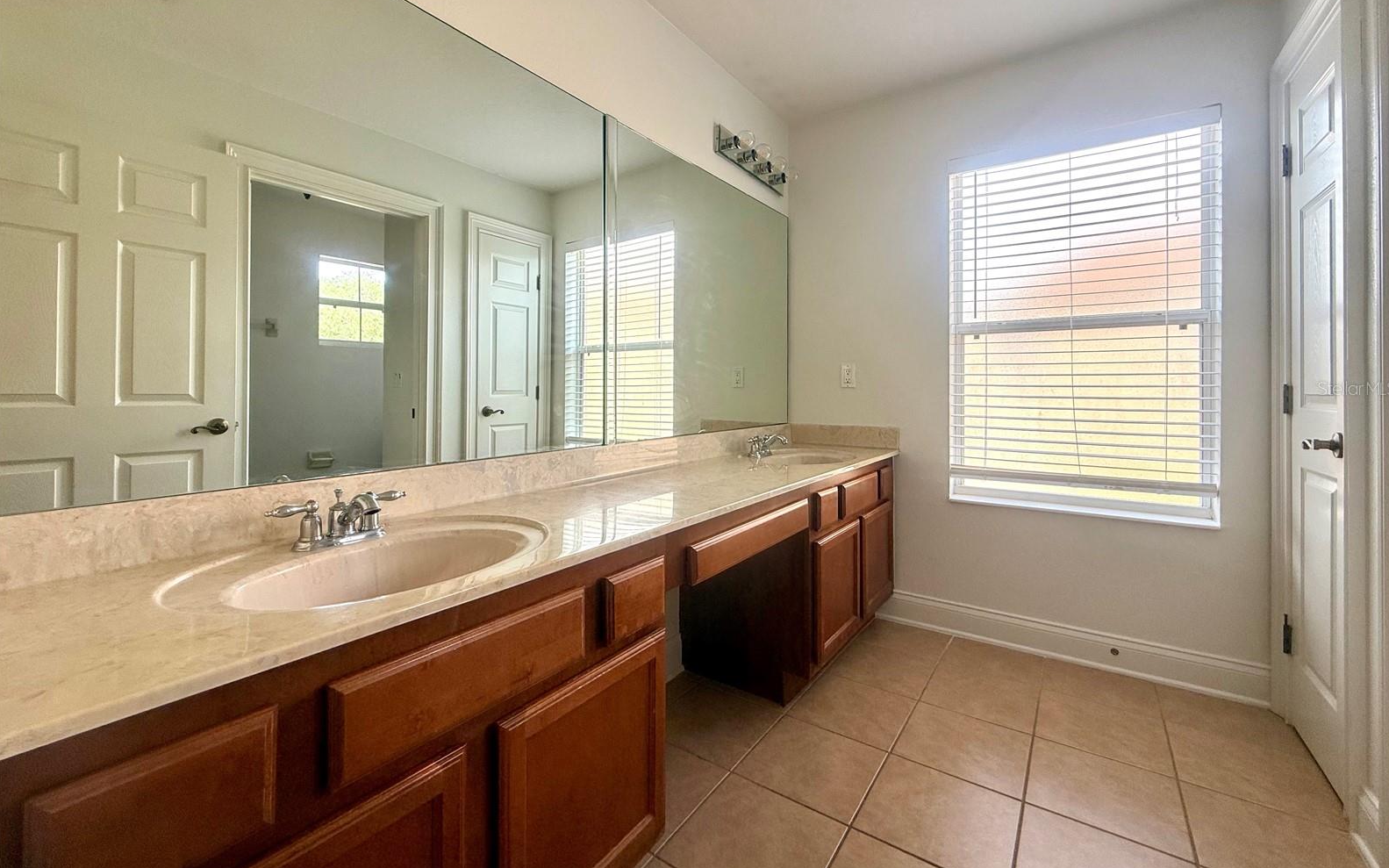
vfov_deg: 74.5
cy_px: 388
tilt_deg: +0.7
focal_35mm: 15
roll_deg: -0.3
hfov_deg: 101.5
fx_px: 568
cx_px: 698
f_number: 2.2
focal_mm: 2.22
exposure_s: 1/150
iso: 64
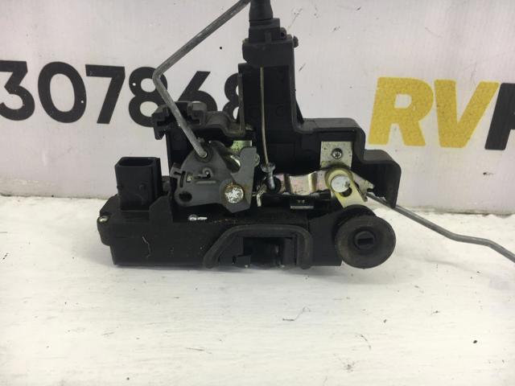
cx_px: 258
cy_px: 193
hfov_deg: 61.7
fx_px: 431
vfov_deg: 48.2
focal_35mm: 29
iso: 25
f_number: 2.2
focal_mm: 4.15
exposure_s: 1/50
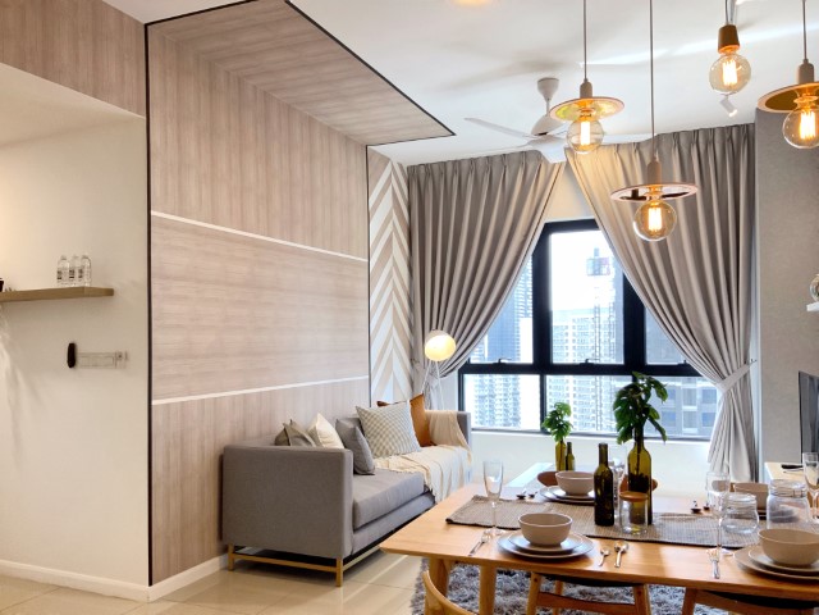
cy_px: 308
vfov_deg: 48.2
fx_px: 686
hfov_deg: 61.7
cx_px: 410
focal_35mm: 29
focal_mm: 3
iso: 50
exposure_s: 1/100
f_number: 1.8
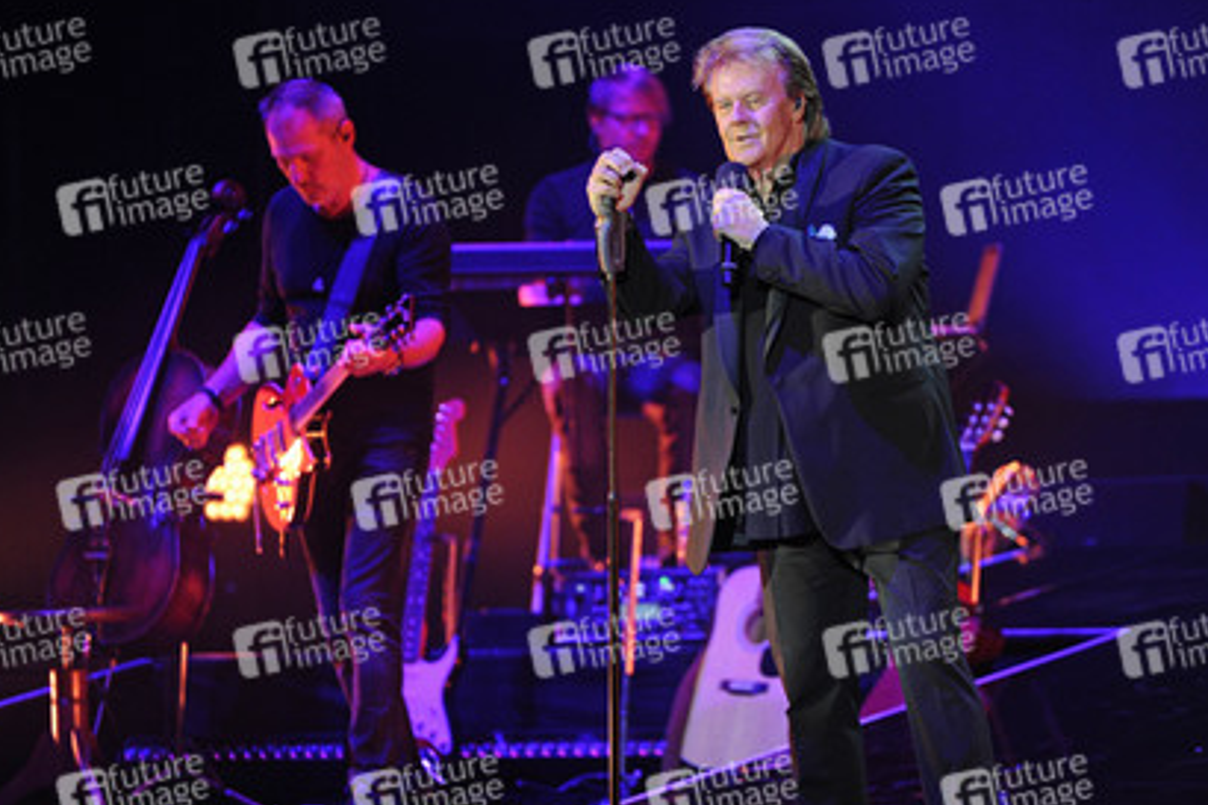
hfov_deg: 5.2
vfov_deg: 3.5
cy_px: 422
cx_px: 644
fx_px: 13282
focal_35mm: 396
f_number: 4
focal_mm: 360
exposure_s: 1/320
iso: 3200
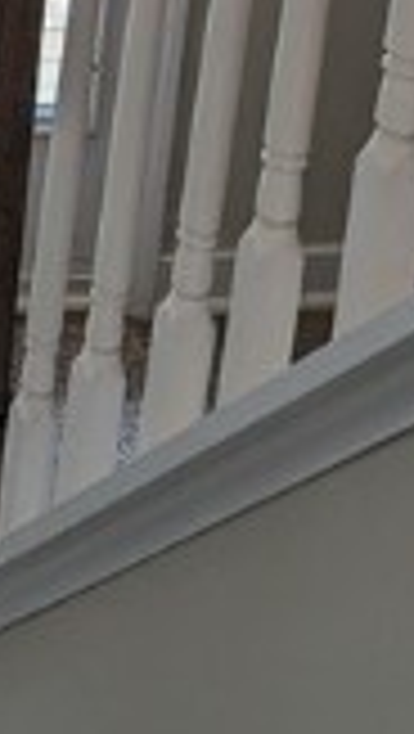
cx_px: -382
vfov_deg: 16.6
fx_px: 2394
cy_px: -185
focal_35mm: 123
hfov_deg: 9.3
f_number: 1.85
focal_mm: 6.81
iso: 58
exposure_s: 1/217
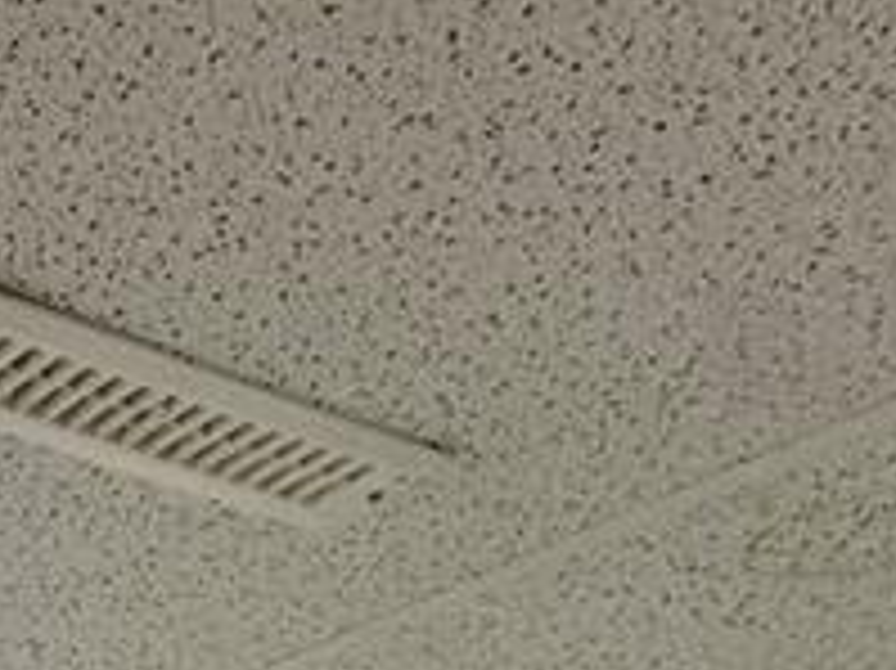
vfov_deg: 13.8
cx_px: -522
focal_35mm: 72
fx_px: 1863
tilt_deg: -7.2
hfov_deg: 21.6
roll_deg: -3.9
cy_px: 1646
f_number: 2.2
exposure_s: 1/120
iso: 200
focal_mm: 2.22
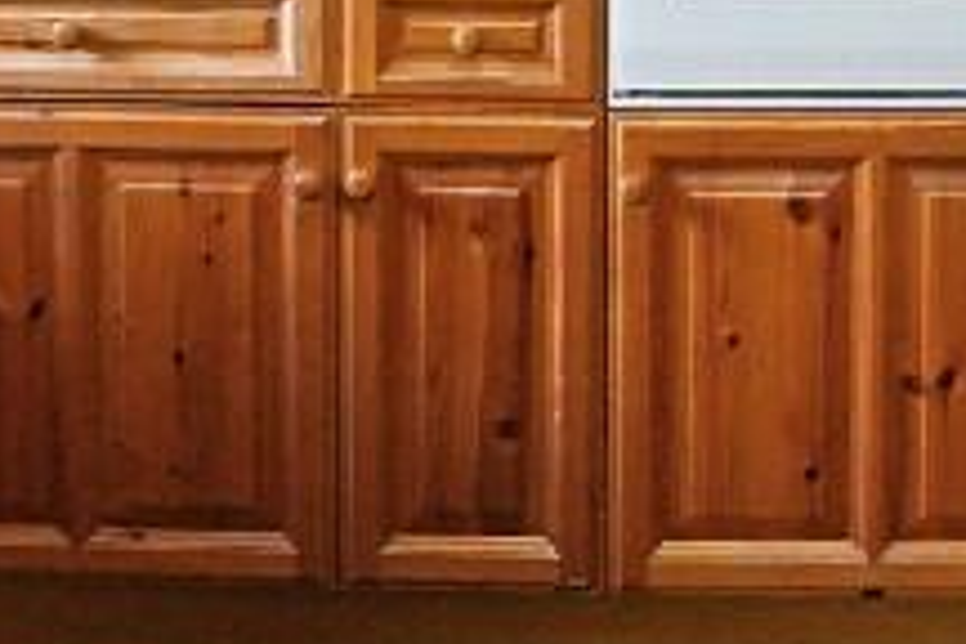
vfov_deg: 17.5
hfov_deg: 28.4
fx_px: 1905
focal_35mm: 71
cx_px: 519
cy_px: -280
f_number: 4
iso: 3200
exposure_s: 1/160
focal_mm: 10
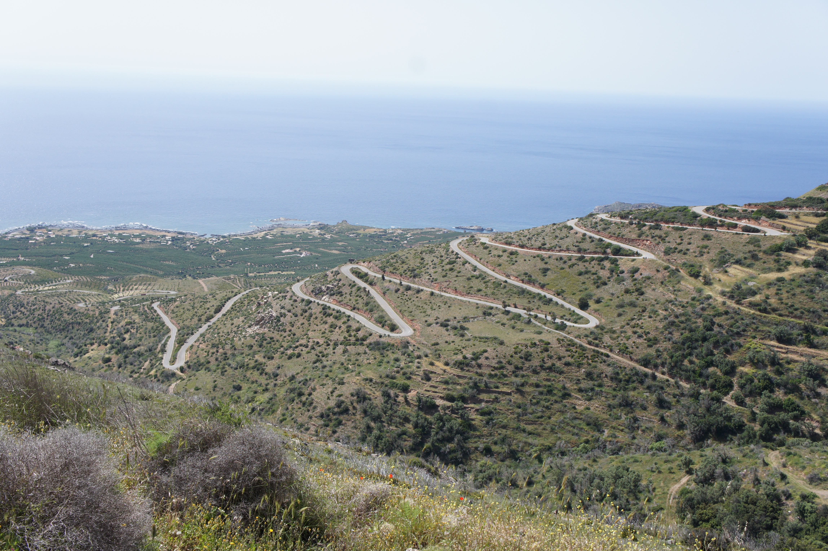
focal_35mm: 36
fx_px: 827
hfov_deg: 53.2
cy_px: 276
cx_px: 414
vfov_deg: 36.8
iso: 200
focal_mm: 24
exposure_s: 1/500
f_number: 6.3
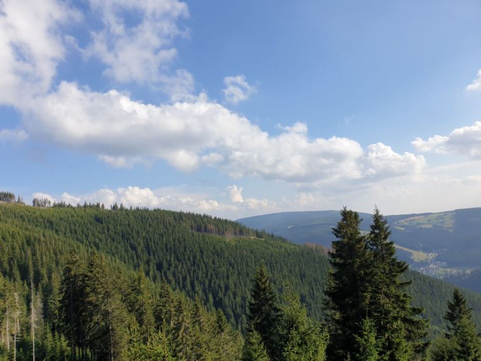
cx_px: 240
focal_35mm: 26
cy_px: 180
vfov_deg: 53.1
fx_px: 361
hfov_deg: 67.3
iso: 50
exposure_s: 1/1739
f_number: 2.4
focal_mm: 4.3
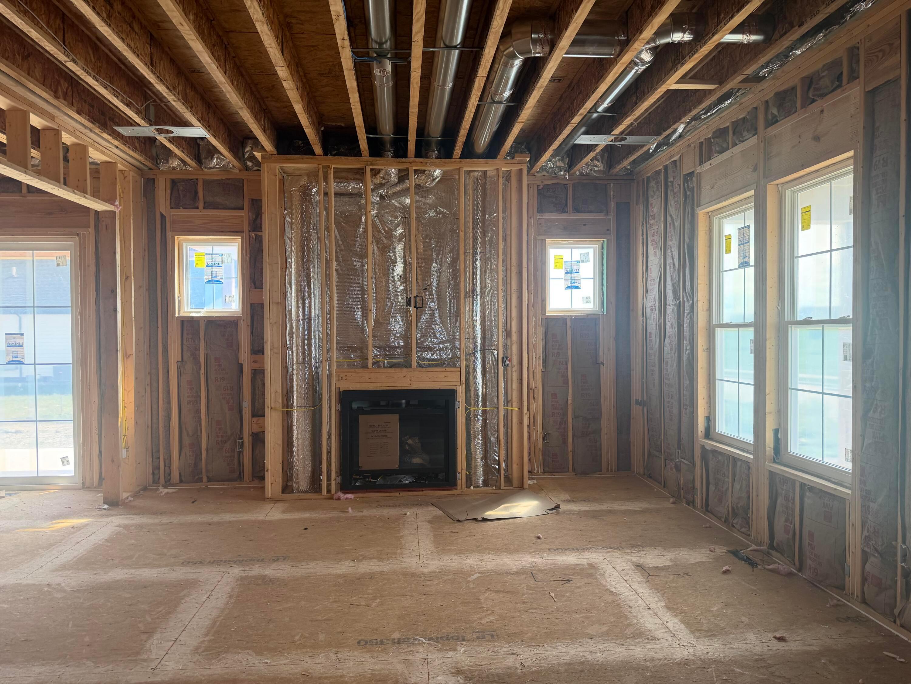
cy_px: 342
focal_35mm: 24
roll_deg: +1.8
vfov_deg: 56.8
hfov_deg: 71.6
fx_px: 632
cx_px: 456
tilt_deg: -0.5
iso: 100
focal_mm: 6.76
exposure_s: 1/188
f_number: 1.78
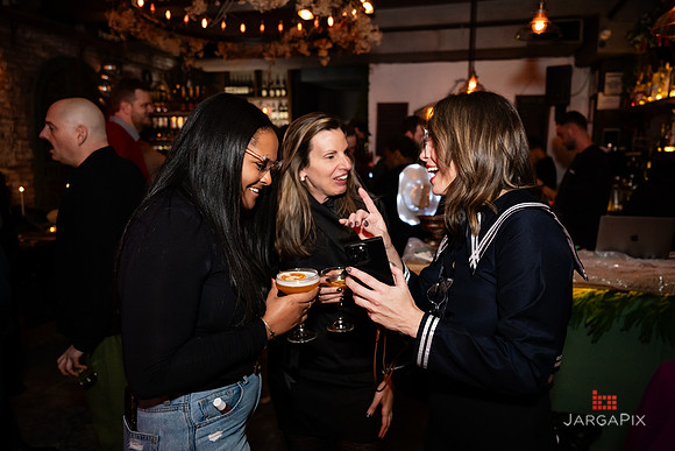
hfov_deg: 72.3
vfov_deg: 52.0
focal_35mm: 25
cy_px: 226
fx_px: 462
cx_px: 338
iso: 3200
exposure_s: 1/100
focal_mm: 24
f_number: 3.2
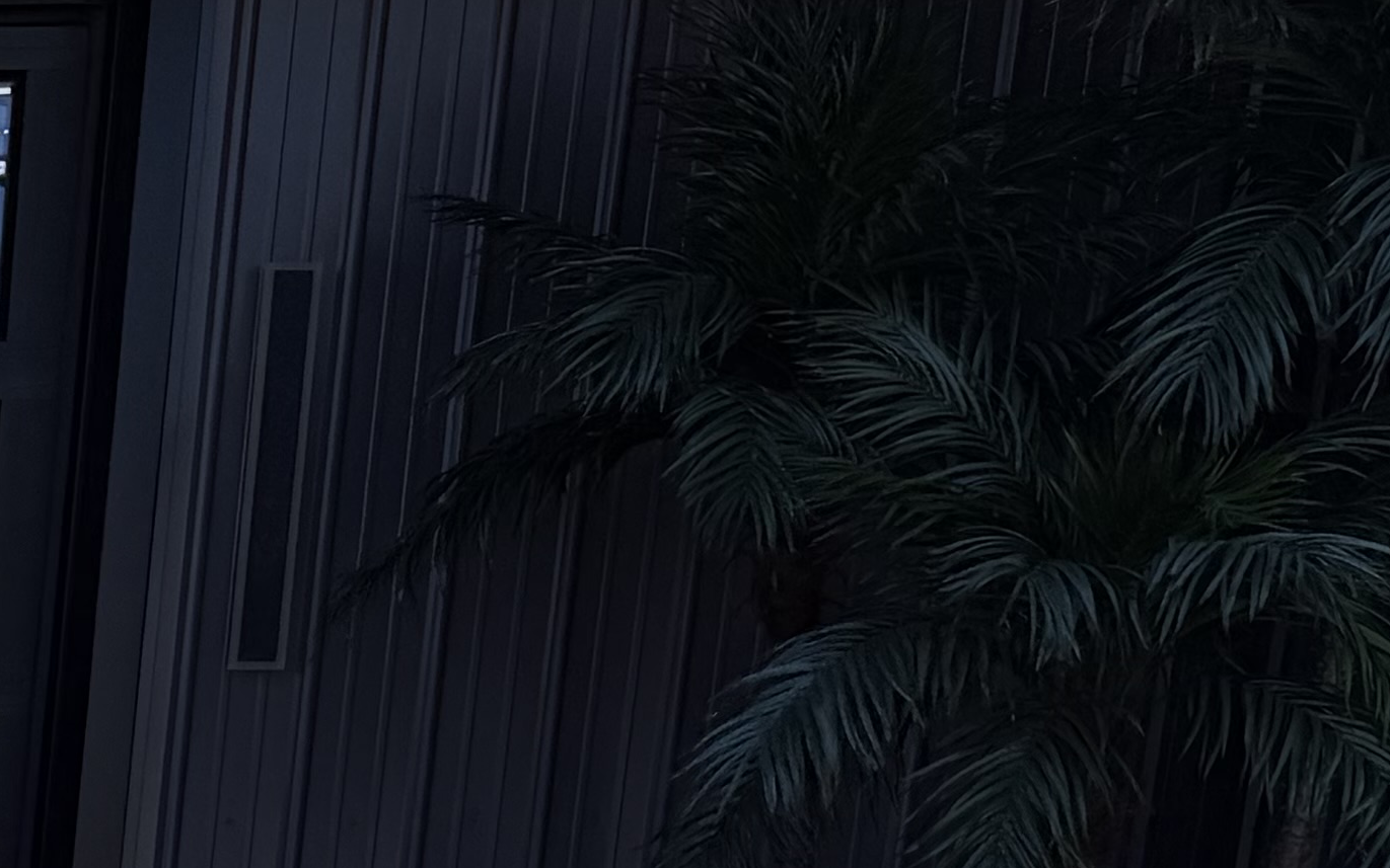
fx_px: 4016
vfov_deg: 11.1
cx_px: -1150
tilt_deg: -14.3
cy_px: 1788
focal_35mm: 106
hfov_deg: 16.3
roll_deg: -0.3
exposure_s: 1/3584
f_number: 1.78
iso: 80
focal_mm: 6.76
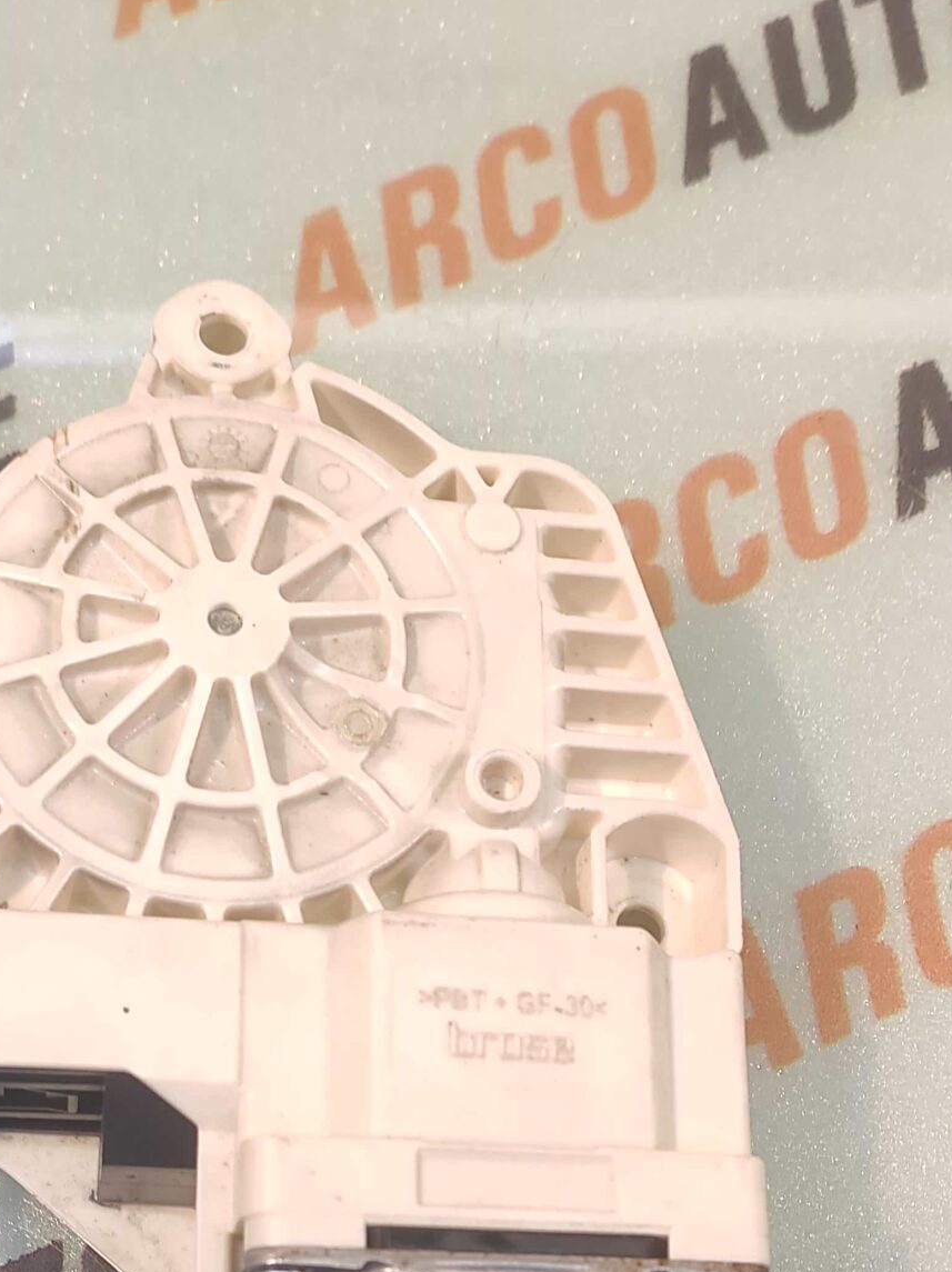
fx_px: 1395
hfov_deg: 37.5
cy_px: 1189
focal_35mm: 38
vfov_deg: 43.8
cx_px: 374
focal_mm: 4.74
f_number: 1.79
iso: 187
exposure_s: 1/33
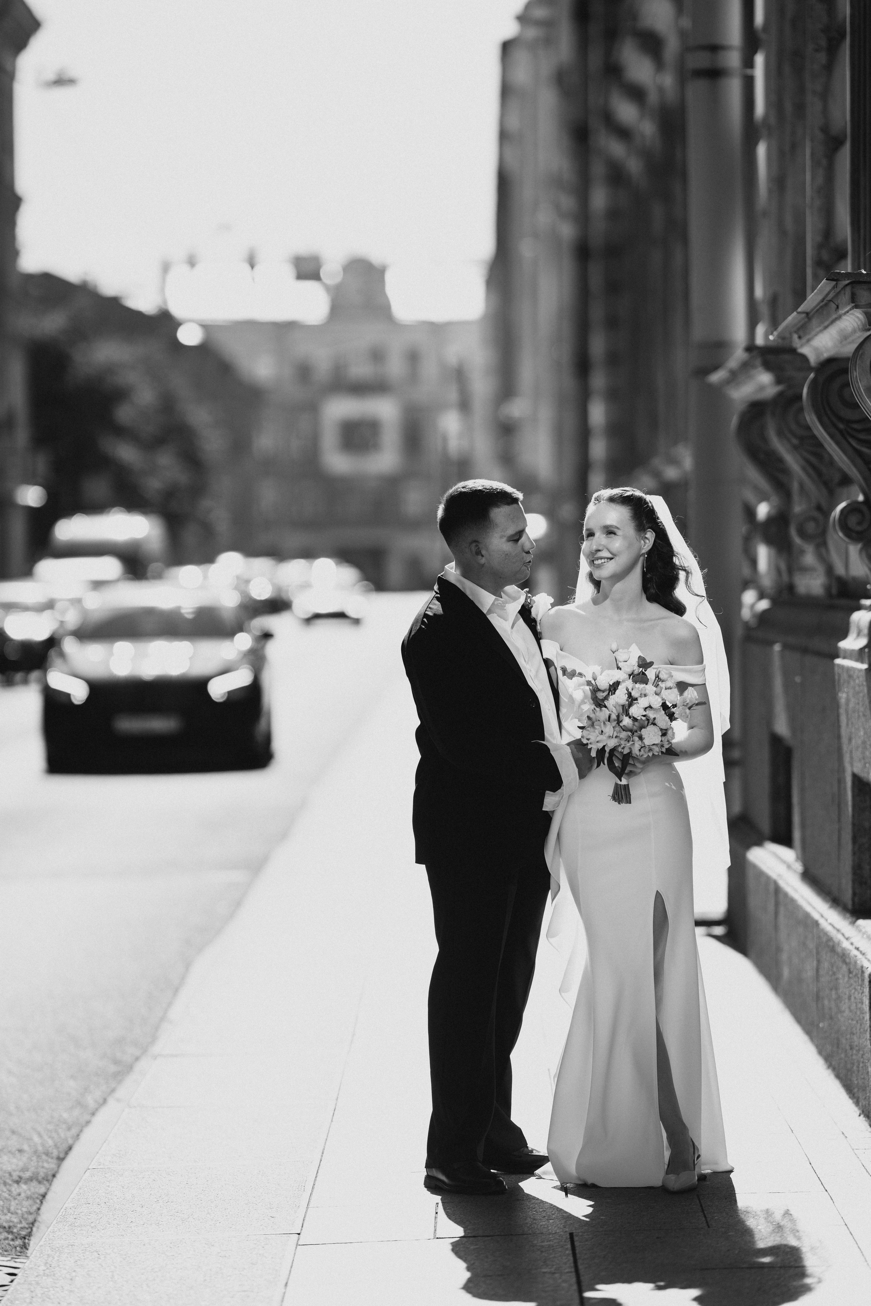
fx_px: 4899
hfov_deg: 10.2
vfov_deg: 15.2
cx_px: 436
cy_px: 653
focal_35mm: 135
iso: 80
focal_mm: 135
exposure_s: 1/1600
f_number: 2.2
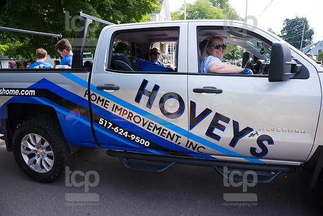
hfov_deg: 73.7
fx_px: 215
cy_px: 108
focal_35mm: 24
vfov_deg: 53.2
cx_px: 162
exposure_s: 1/500
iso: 640
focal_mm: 24
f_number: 6.3
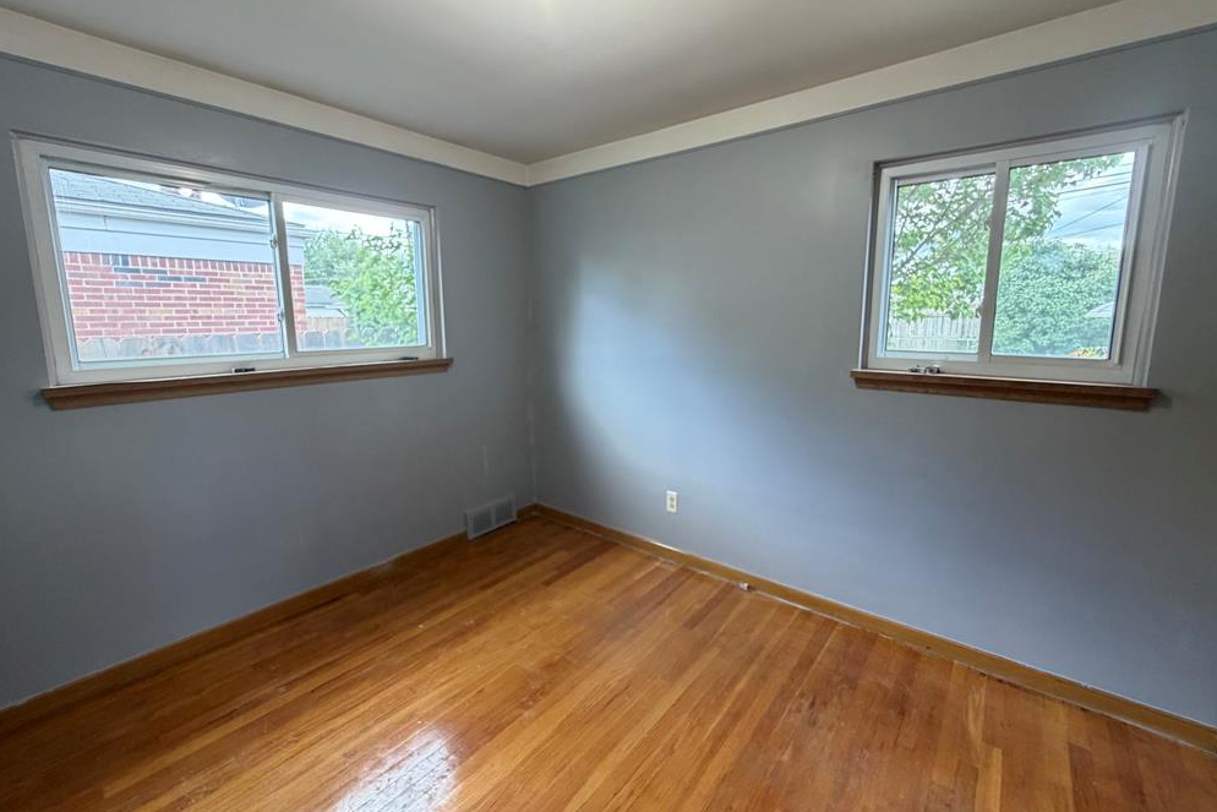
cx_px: 613
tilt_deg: -8.0
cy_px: 387
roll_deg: +0.8
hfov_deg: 100.4
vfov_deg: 77.3
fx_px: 507
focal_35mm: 15
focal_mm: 2.22
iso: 320
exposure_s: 1/60
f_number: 2.2
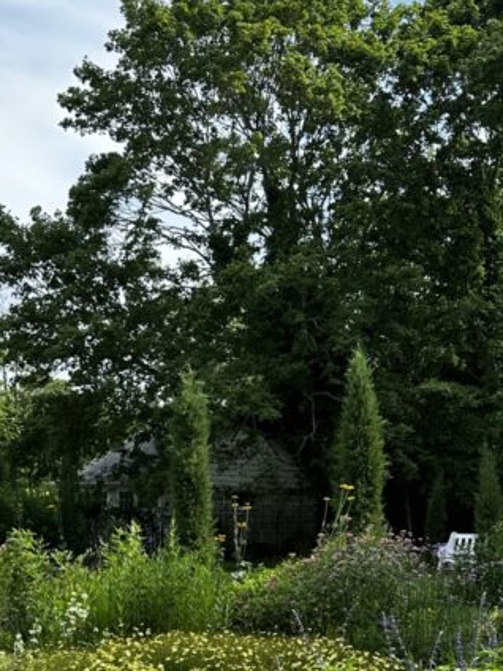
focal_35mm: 58
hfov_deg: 25.2
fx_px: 1124
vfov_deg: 31.0
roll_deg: -0.8
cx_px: 226
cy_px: 657
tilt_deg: -6.4
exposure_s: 1/1119
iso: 80
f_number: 1.78
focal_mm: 6.86
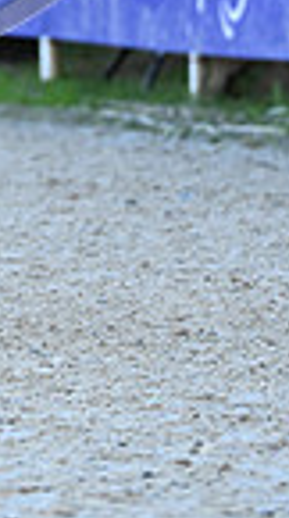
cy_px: -443
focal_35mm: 925
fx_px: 12668
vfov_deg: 2.3
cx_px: -259
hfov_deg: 1.3
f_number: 5.6
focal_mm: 220
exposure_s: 1/800
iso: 1800
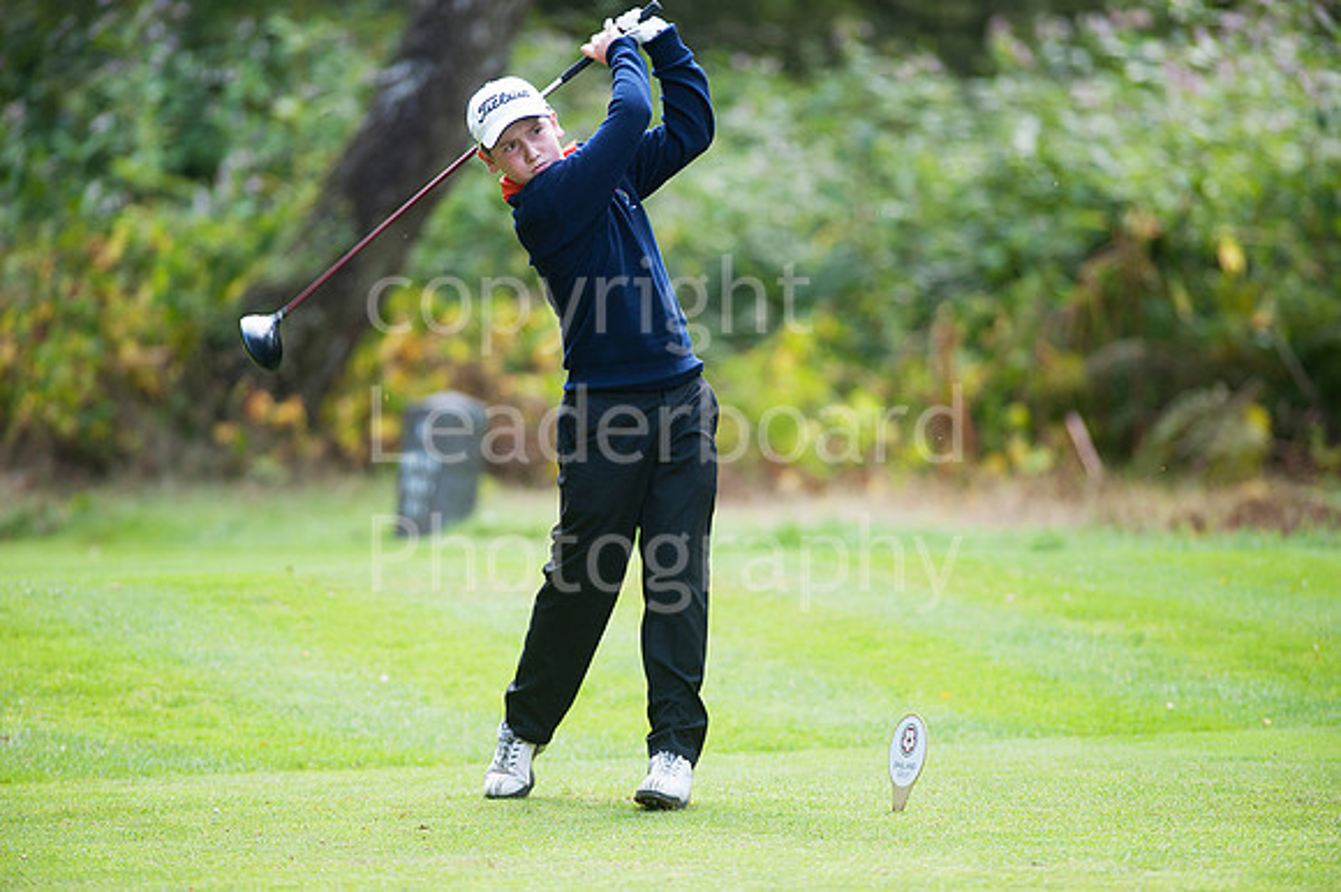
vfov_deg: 4.6
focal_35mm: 300
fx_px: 11168
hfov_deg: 6.9
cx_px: 670
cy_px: 446
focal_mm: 300
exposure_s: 1/500
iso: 400
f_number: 4
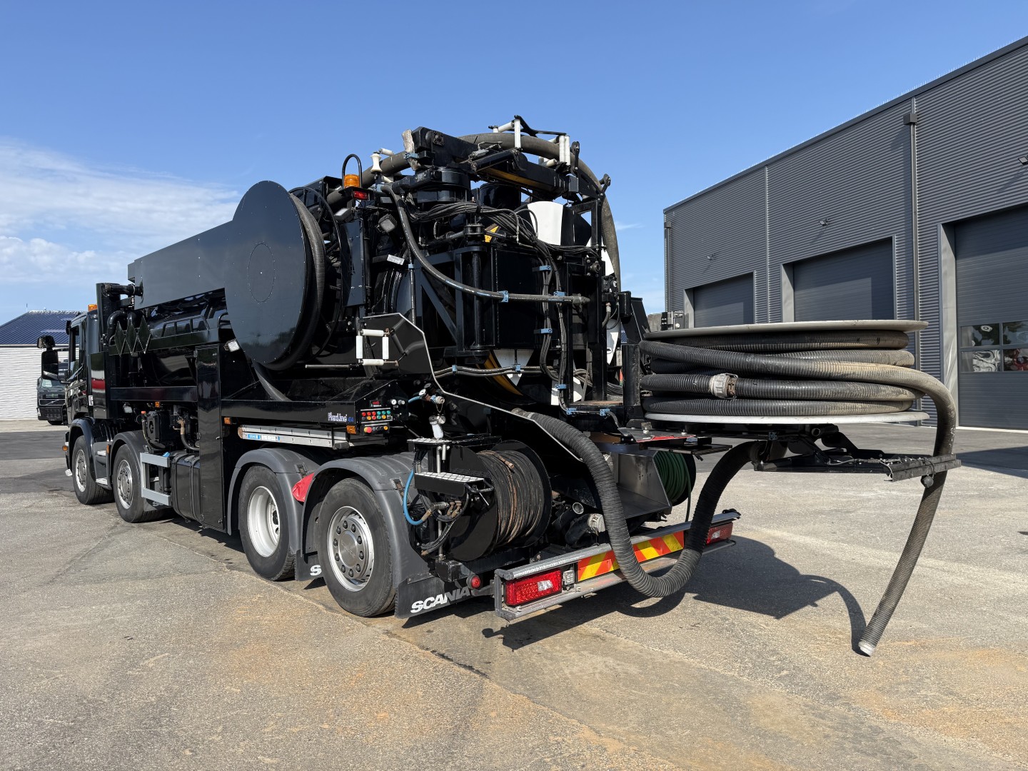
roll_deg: -0.1
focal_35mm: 24
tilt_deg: +0.9
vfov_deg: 56.8
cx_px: 514
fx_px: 713
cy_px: 386
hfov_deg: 71.6
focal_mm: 6.76
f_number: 1.78
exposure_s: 1/2907
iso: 80
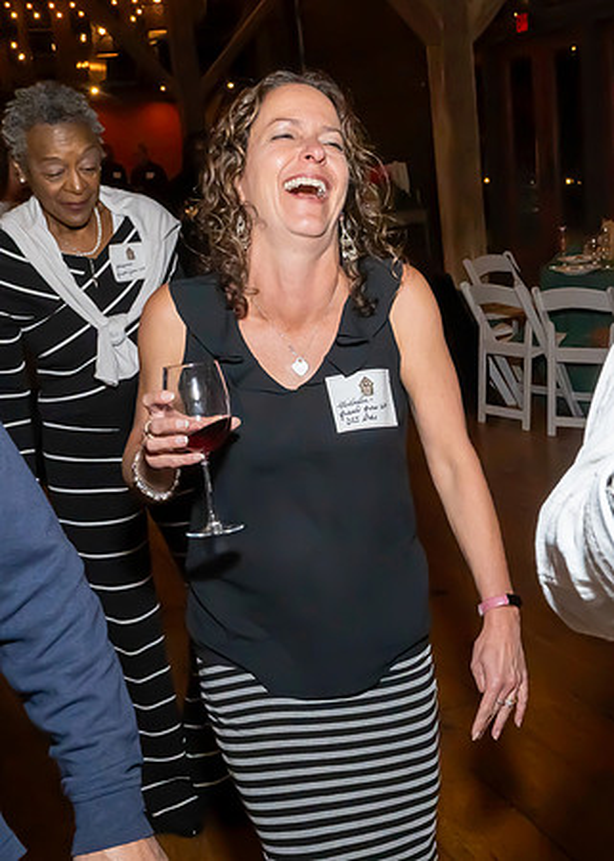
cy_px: 482
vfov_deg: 41.8
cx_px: 474
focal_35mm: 46
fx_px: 1125
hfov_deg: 29.9
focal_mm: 17
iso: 640
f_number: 8
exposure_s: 1/250
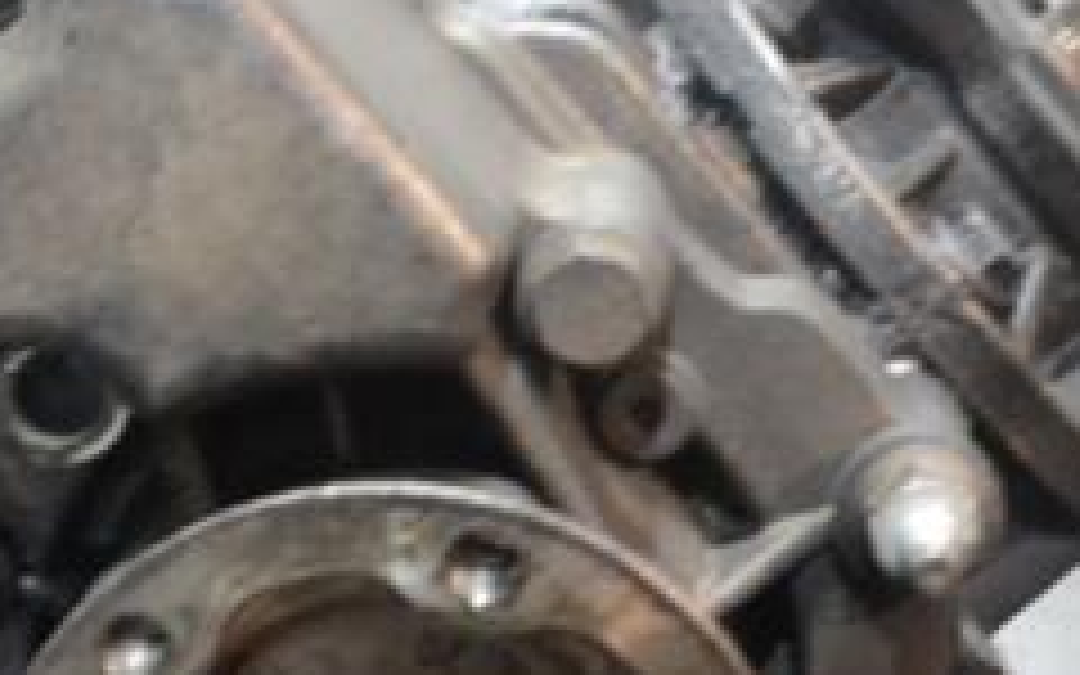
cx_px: 369
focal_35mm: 130
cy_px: 414
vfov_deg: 10.1
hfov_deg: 16.0
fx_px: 3826
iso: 3200
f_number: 5
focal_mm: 34
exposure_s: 1/13
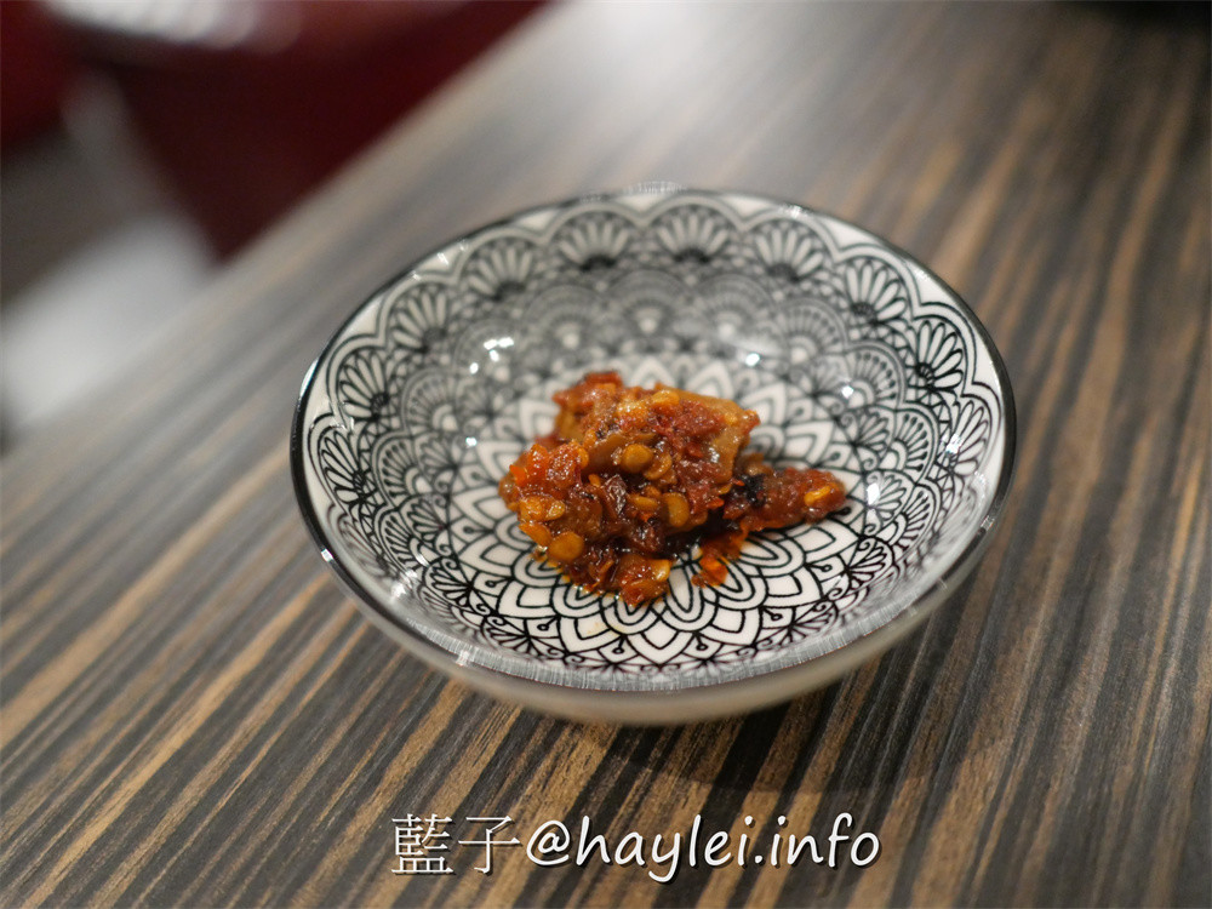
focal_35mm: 30
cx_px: 606
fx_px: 1050
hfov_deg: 60.0
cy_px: 454
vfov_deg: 46.8
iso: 3200
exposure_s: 1/60
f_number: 1.7
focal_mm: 15
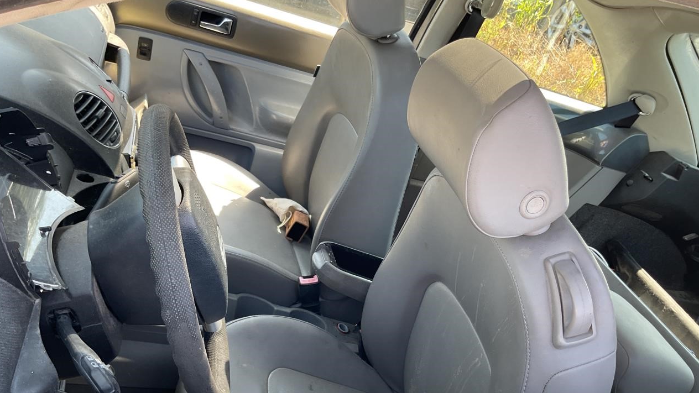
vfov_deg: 36.5
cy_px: 243
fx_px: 593
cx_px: 348
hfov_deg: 61.0
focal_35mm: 32
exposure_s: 1/120
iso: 32
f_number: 1.8
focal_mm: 3
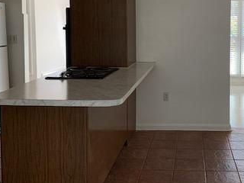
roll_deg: -0.4
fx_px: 367
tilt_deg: -4.6
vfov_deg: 27.8
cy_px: 59
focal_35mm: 52
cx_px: 190
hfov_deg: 35.8
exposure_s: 1/121
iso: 64
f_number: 1.8
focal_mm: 4.25
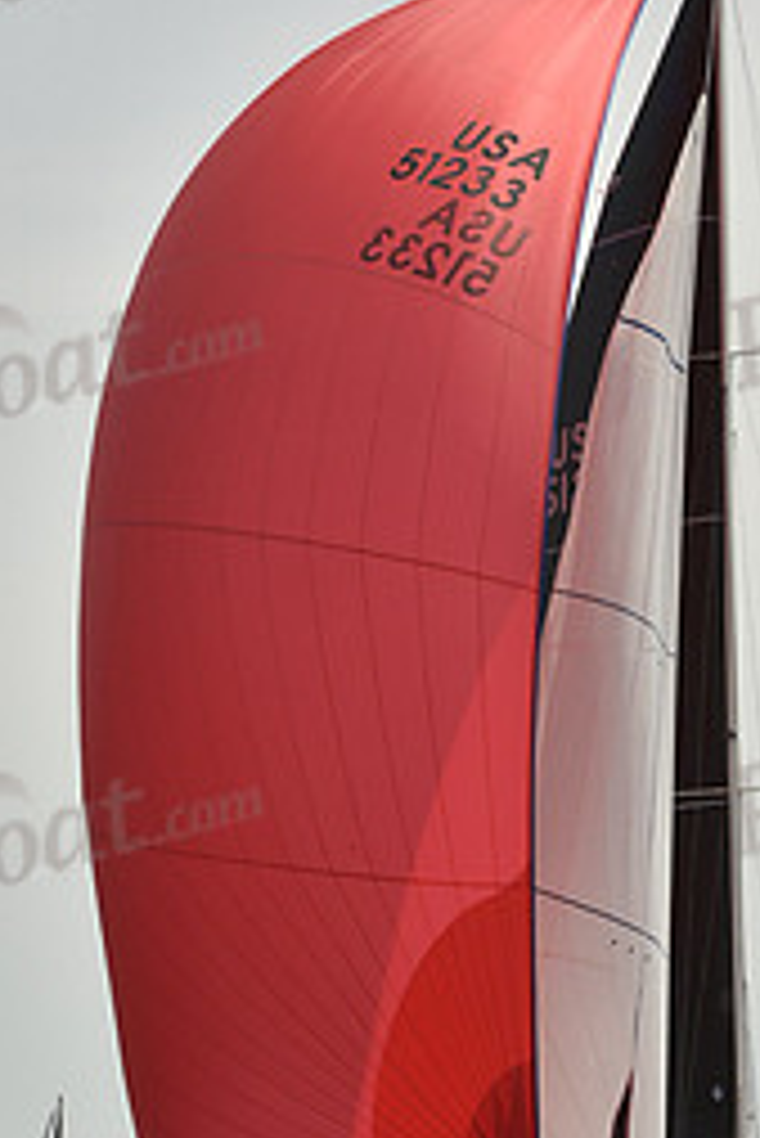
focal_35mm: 179
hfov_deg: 7.7
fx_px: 5660
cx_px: 497
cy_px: 571
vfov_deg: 11.5
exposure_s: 1/1250
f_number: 11
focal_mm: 78
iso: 400
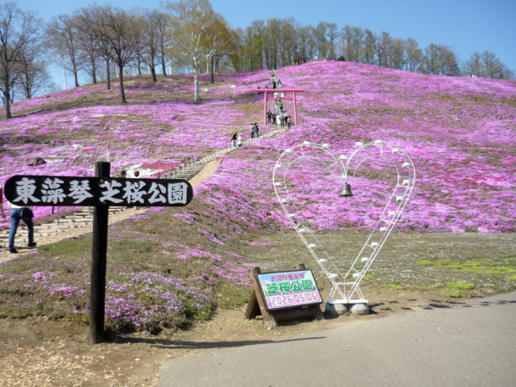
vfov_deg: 42.9
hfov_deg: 55.4
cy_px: 194
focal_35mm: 33
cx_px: 258
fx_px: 492
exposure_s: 1/800
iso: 100
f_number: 2.8
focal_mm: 5.5
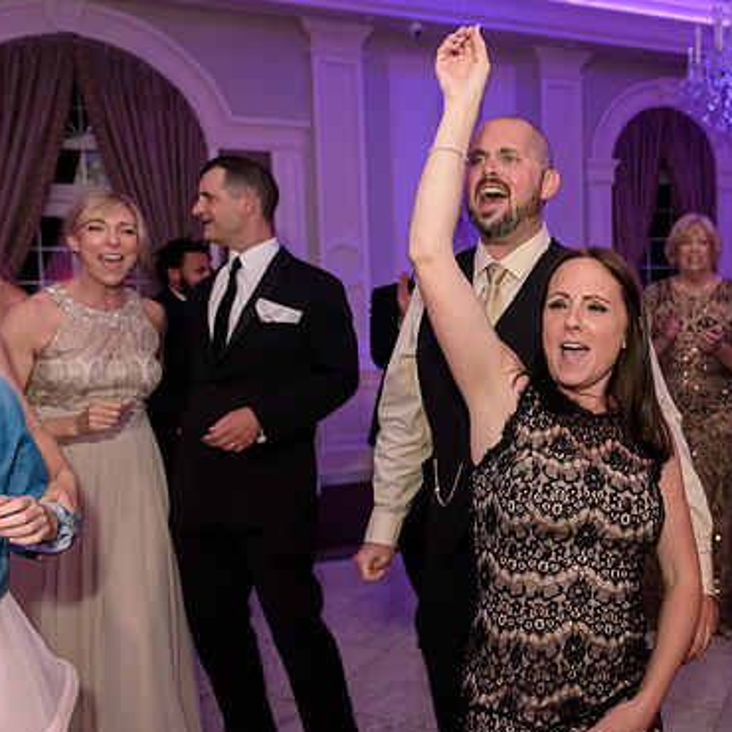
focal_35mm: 32
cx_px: 552
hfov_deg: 49.0
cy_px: 367
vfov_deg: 51.1
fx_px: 766
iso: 3200
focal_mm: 24
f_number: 3.2
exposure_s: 1/125
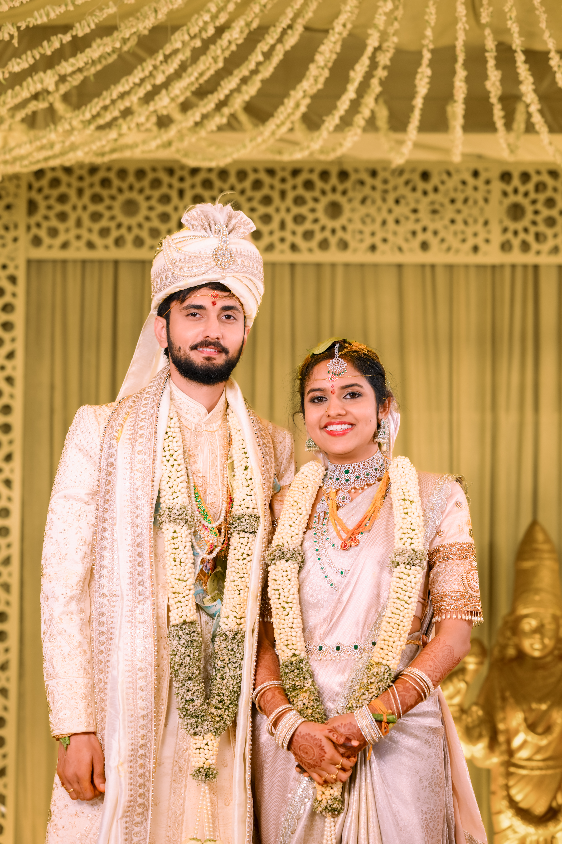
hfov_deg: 16.1
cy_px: 422
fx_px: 1990
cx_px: 281
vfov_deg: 23.9
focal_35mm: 85
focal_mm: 85
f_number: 2.8
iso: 500
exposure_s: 1/320
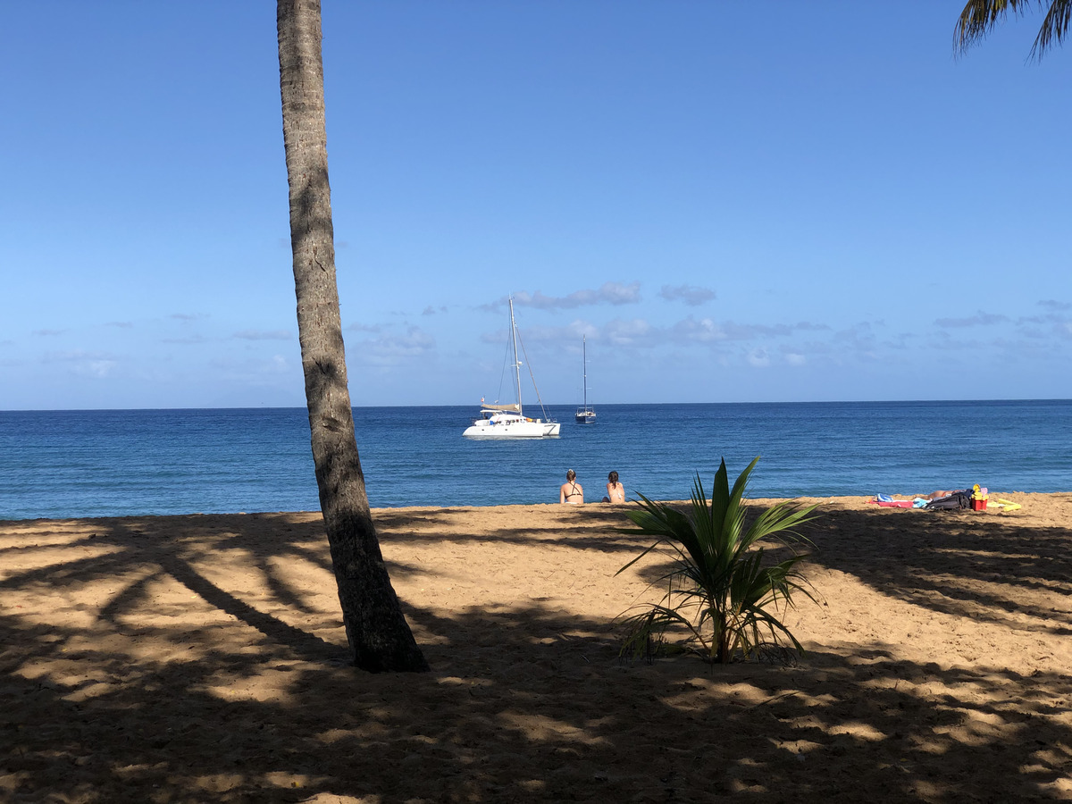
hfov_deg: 36.8
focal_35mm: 52
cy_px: 402
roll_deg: +1.5
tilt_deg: +0.1
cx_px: 536
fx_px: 1610
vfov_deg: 28.0
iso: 16
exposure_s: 1/1372
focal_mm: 6
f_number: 2.4
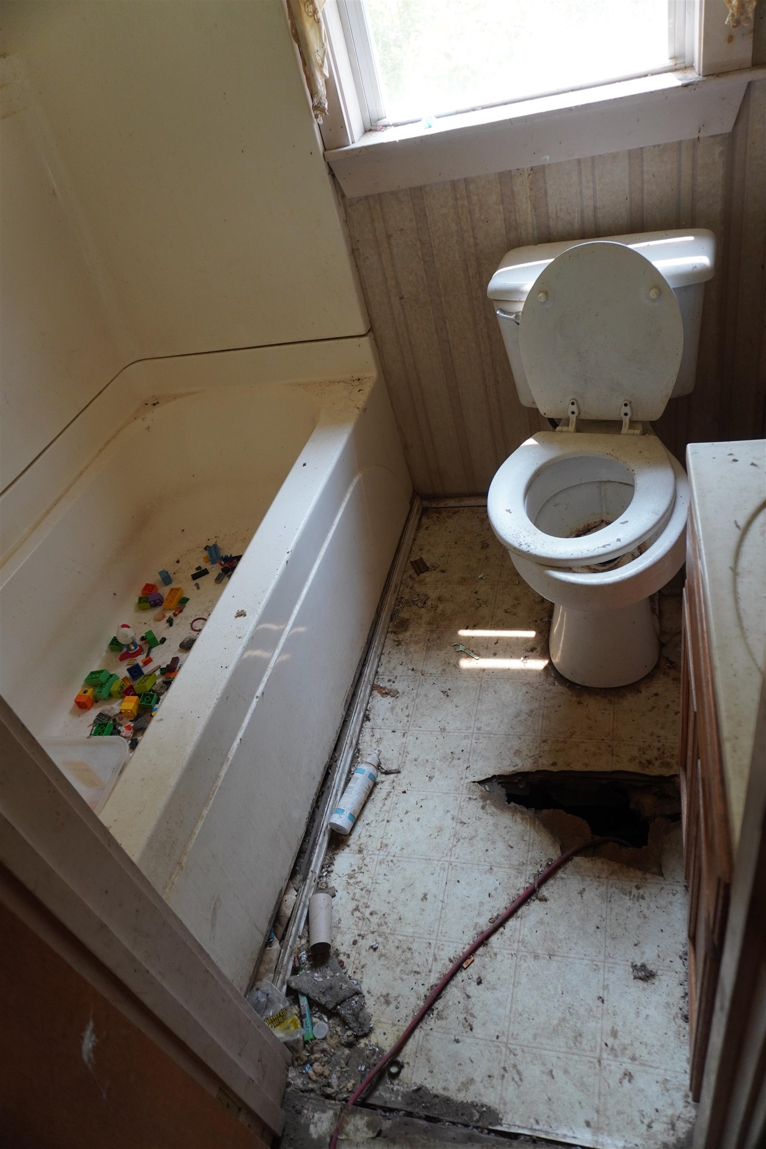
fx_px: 766
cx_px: 383
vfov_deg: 73.7
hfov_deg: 53.1
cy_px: 574
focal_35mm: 24
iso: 500
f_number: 4
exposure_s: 1/160
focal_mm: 16
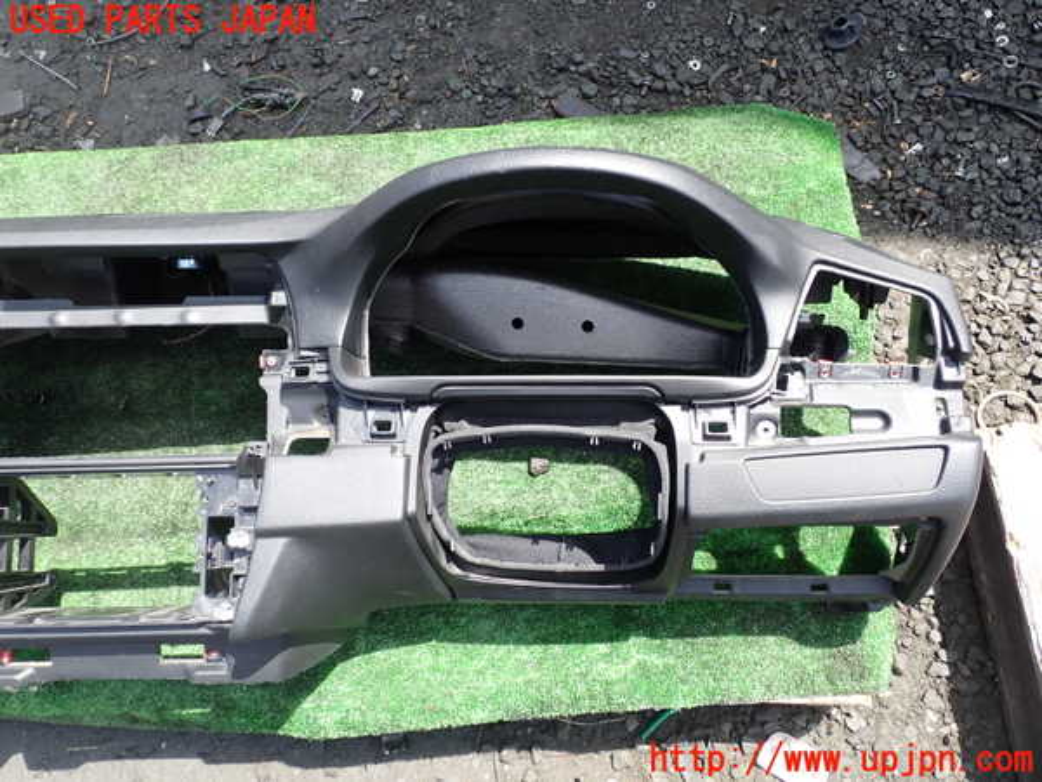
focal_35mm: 30
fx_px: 903
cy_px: 391
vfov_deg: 46.8
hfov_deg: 60.0
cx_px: 521
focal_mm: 5.4
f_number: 3.2
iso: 100
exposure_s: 1/250
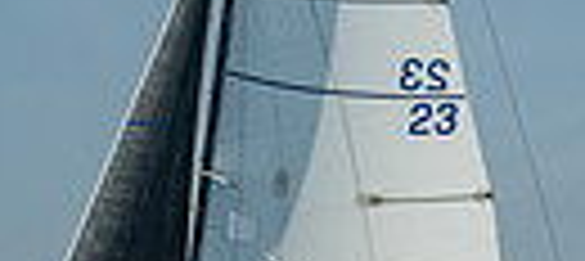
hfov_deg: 9.0
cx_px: 1217
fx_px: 3464
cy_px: 97
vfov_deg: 4.3
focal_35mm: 234
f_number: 5.6
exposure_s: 1/1250
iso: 320
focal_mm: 46
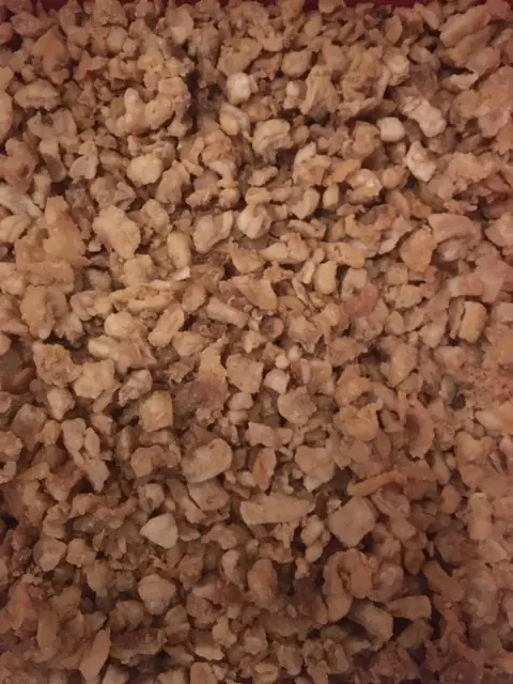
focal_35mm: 29
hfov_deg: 48.2
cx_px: 256
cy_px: 342
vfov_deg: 61.7
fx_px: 573
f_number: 2.2
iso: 1000
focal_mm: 4.15
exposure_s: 1/17
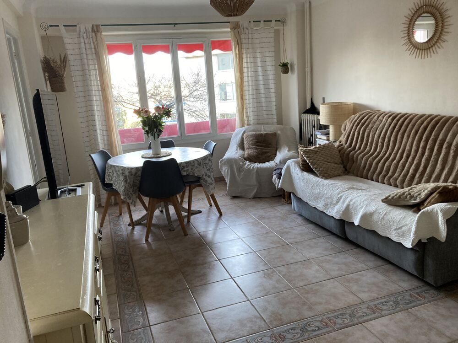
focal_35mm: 28
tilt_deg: -11.4
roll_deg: +3.9
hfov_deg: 63.4
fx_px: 370
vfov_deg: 49.7
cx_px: 229
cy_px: 172
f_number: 1.8
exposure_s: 1/60
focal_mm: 3.99
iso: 80
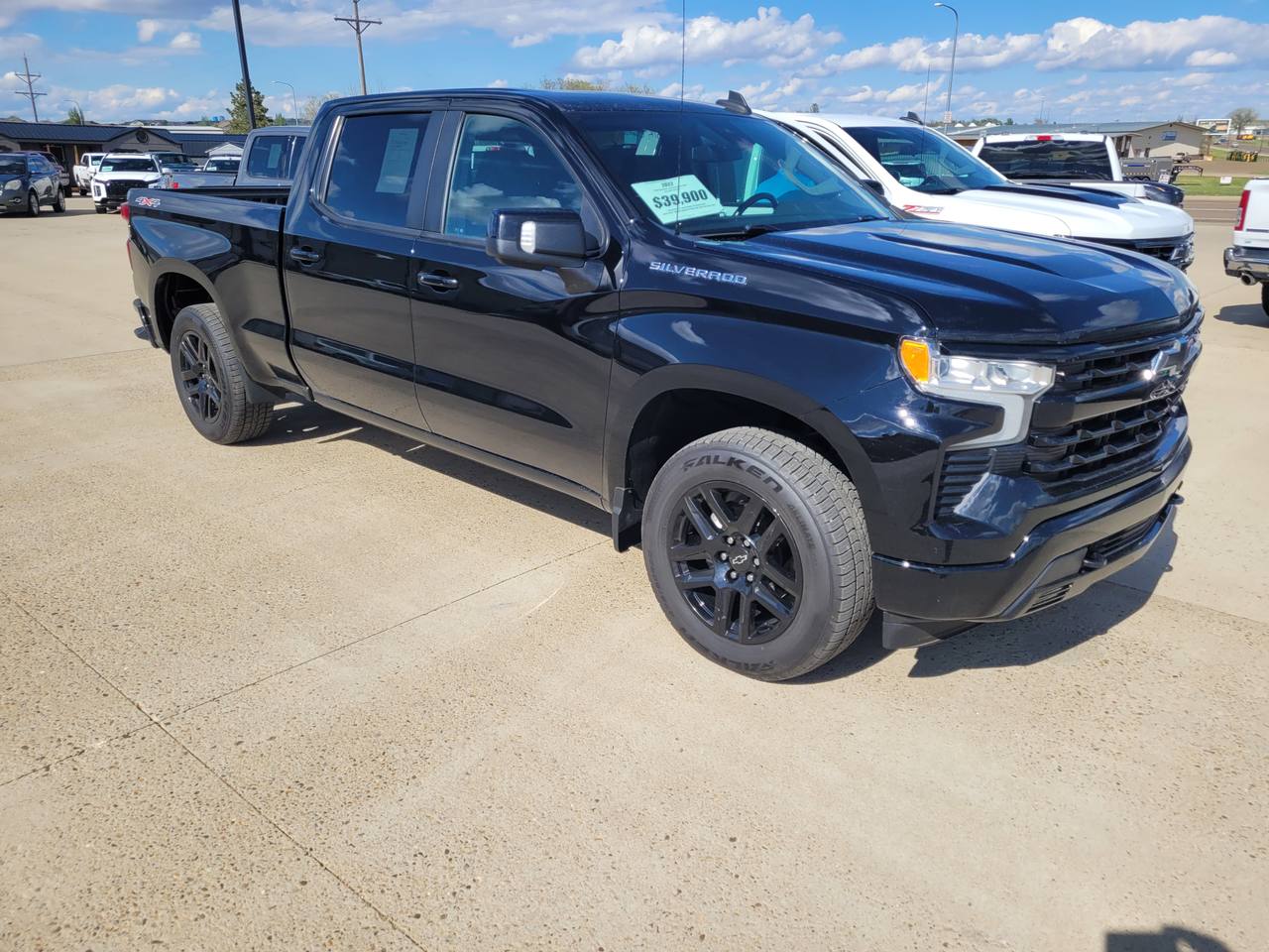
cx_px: 634
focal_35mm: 26
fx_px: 953
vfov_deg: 53.1
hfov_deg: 67.3
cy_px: 476
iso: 40
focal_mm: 5.4
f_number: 1.8
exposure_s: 1/2551
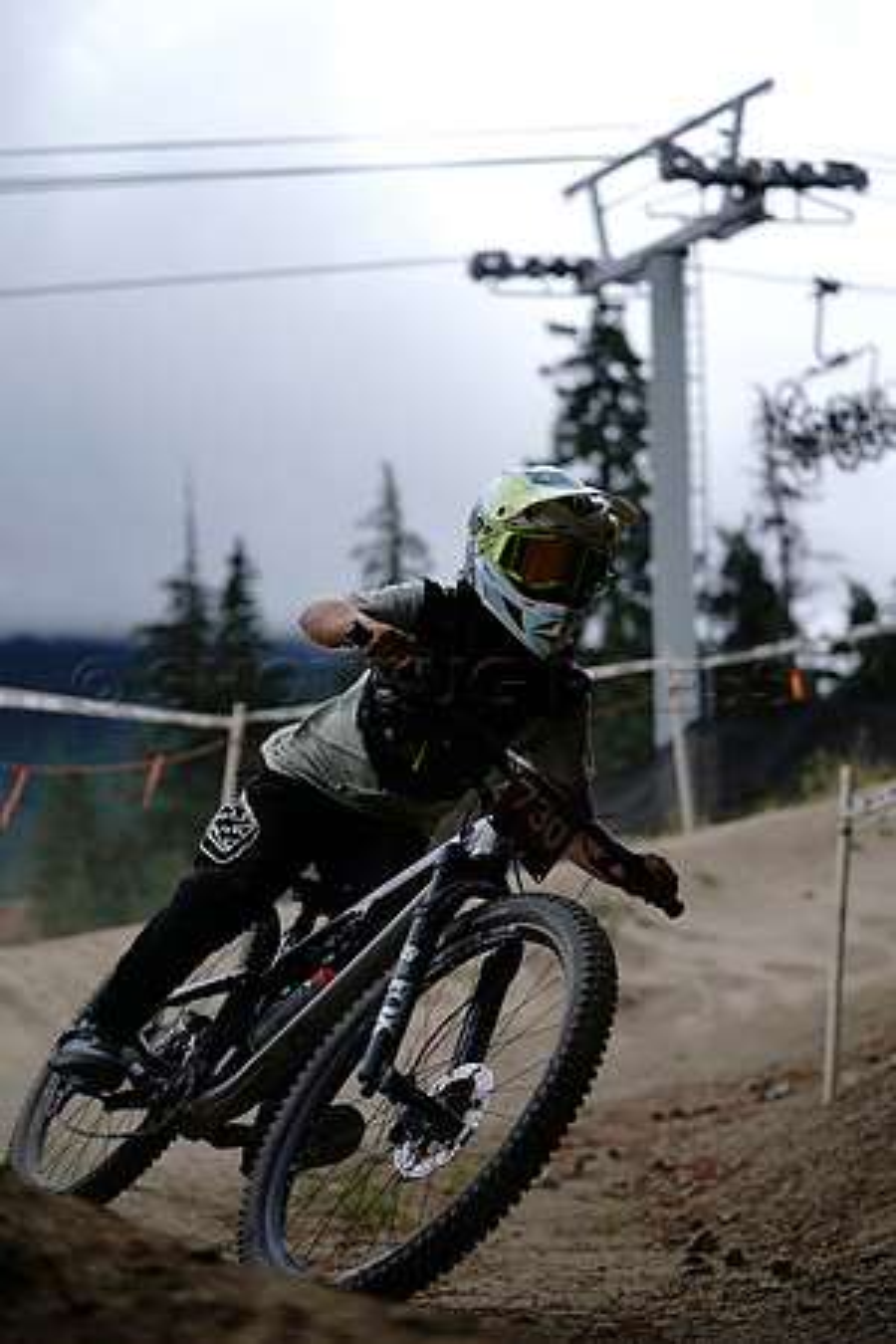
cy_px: 672
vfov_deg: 28.8
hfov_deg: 19.5
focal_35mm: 70
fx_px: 2613
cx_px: 448
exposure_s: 1/1600
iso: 200
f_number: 2.8
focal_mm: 70
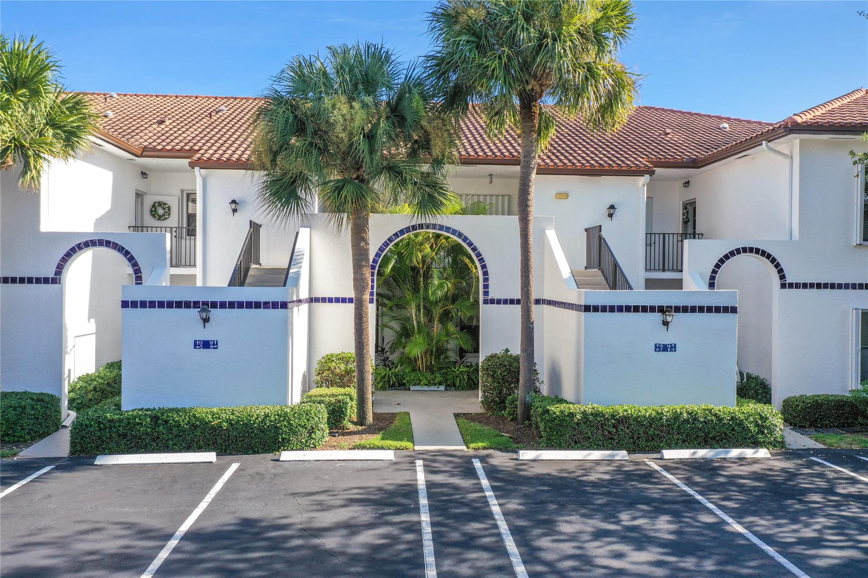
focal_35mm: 28
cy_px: 289
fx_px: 675
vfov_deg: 46.4
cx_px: 434
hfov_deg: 65.5
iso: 100
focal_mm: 10.26
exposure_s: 1/240
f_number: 5
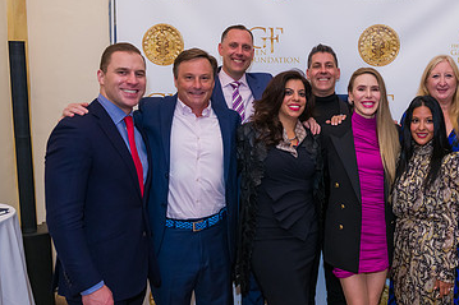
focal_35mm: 42
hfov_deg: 45.3
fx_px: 535
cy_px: 140
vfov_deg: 31.8
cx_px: 326
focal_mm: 26
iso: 1000
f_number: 4
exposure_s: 1/125
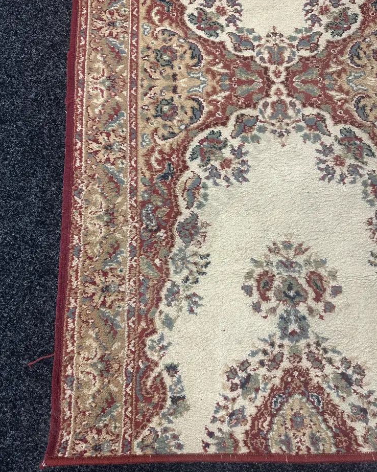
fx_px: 363
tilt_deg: -79.4
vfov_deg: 66.0
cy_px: 233
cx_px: 195
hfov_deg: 54.9
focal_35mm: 26
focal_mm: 6.86
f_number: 1.78
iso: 200
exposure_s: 1/50
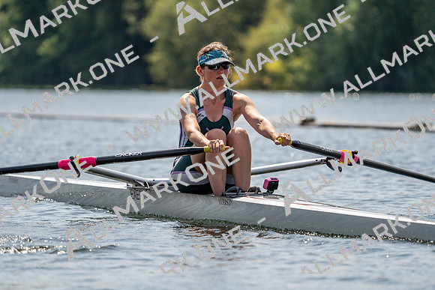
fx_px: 4230
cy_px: 145
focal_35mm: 350
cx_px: 218
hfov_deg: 5.9
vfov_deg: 3.9
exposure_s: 1/1600
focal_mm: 350
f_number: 6.3
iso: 160
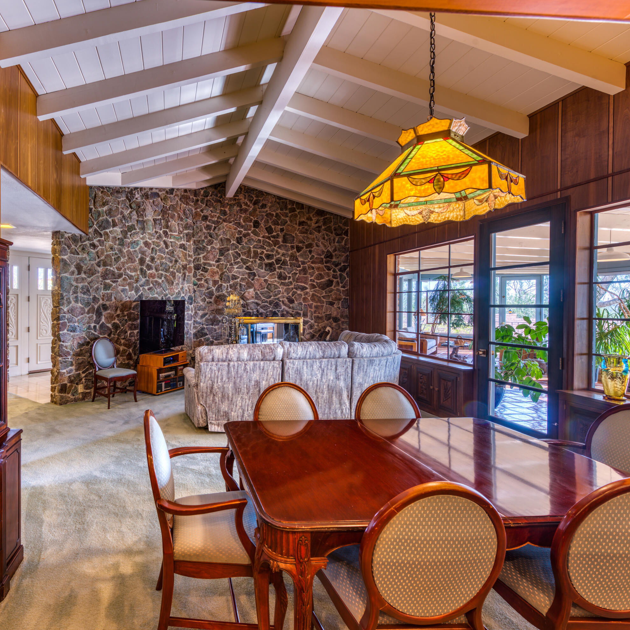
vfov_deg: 80.7
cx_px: 192
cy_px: 316
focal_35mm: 18
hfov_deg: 77.2
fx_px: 371
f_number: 10
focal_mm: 14
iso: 100
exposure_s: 1/6
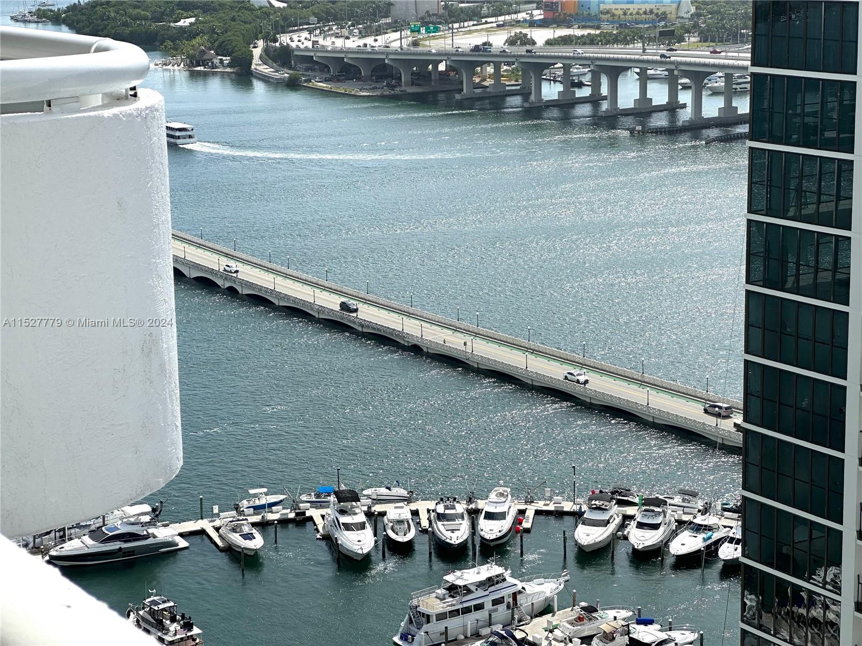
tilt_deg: -13.1
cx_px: 431
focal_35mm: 77
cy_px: 323
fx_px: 1917
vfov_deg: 19.1
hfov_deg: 25.3
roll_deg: +1.3
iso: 32
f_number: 2.8
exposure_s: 1/1449
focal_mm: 9
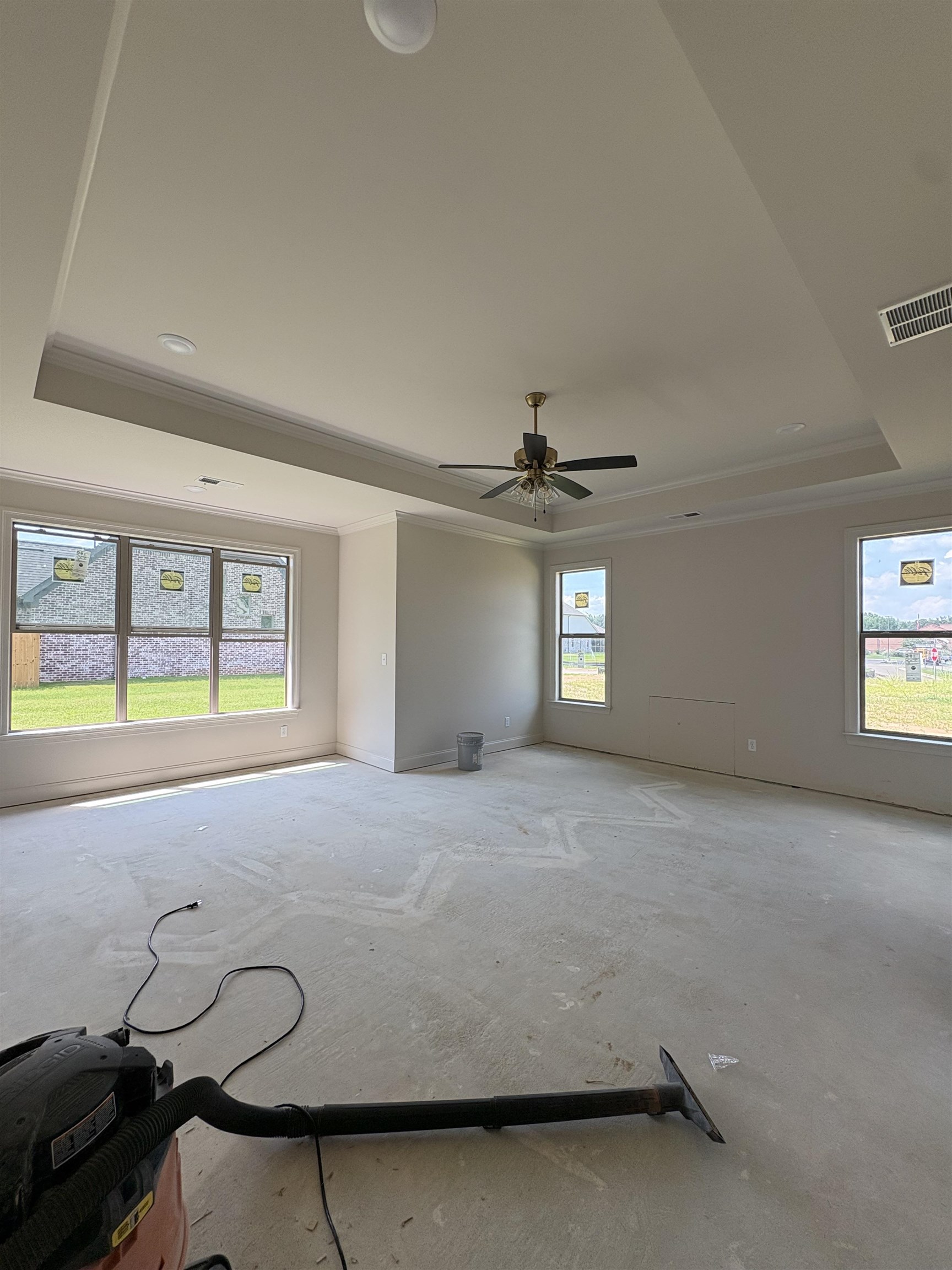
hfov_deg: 85.7
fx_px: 513
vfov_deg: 102.1
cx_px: 476
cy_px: 635
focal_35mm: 14
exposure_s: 1/230
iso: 64
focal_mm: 2.22
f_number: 2.2
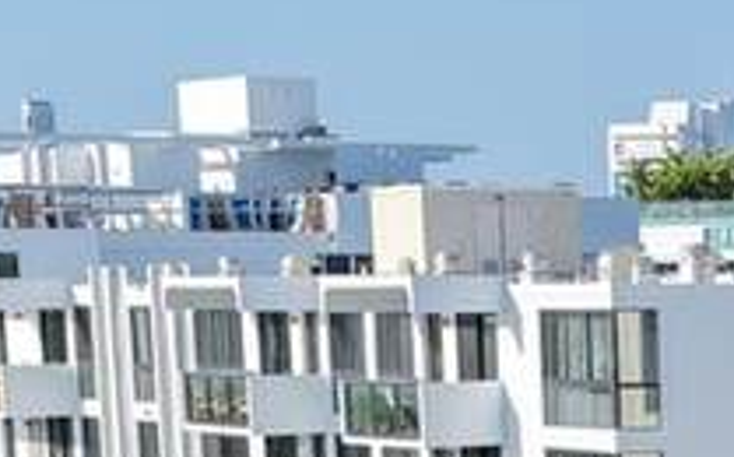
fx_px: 3496
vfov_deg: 6.8
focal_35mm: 175
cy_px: 1306
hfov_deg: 11.4
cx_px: 1145
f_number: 2.8
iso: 320
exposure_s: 1/1600
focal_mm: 14.45
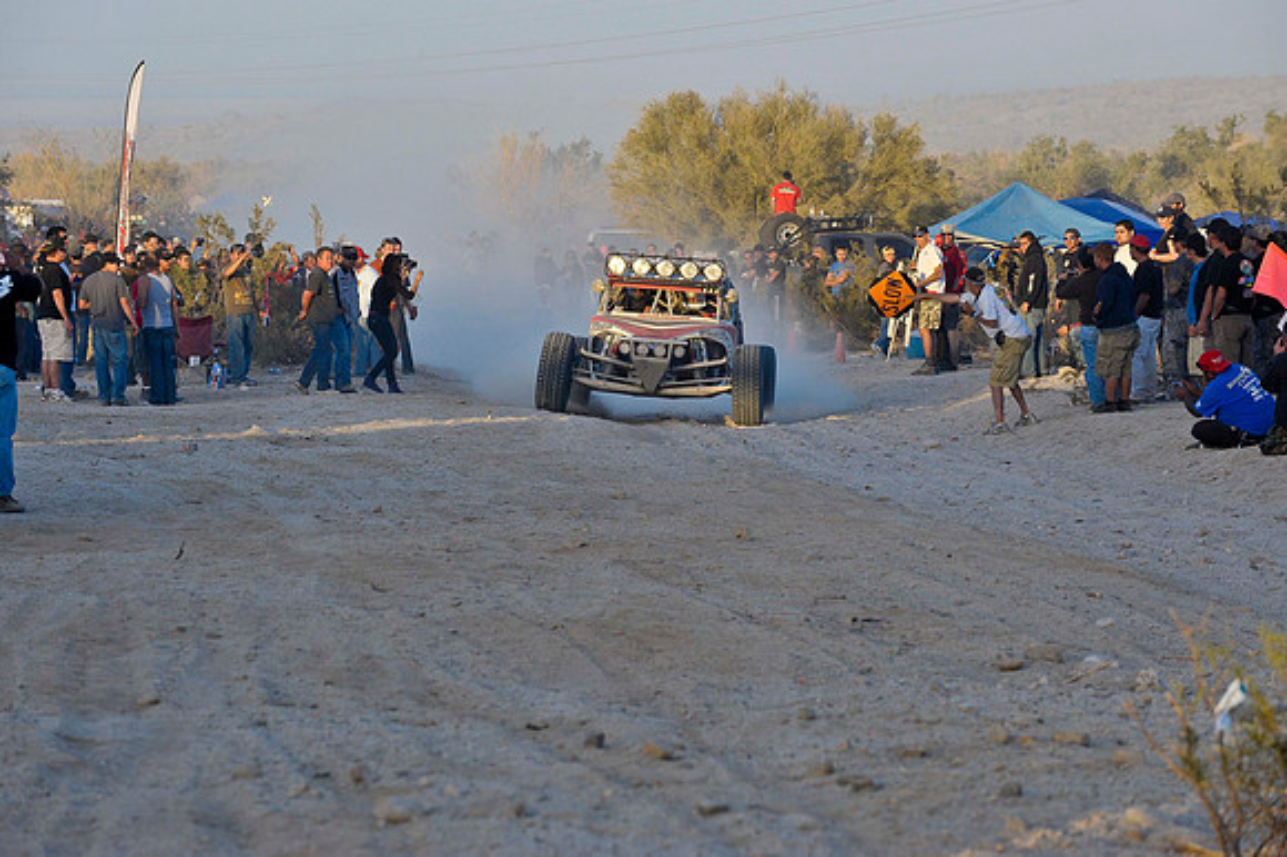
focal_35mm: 200
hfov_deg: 10.3
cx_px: 644
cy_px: 428
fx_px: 7146
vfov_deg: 6.9
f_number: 9
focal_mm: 200
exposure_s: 1/500
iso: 1000
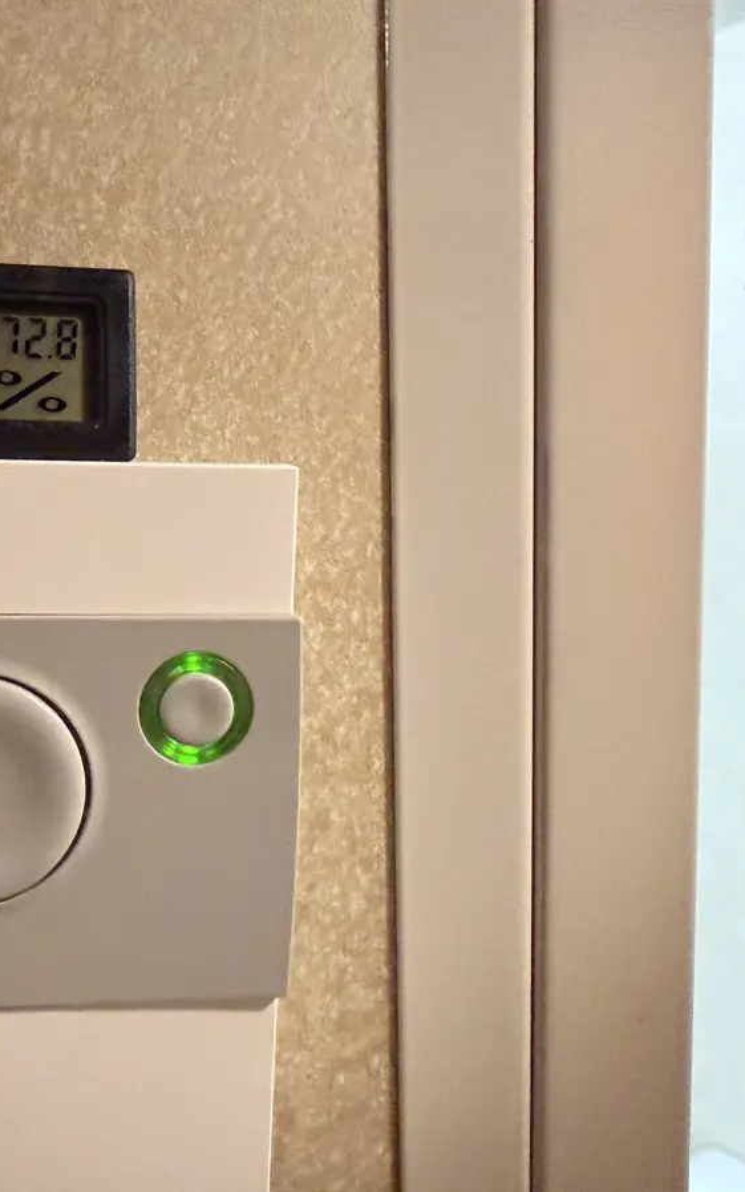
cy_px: 596
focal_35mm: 34
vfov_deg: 56.7
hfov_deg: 34.7
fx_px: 1105
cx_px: 46
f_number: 2.2
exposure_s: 1/60
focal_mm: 2.22
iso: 800
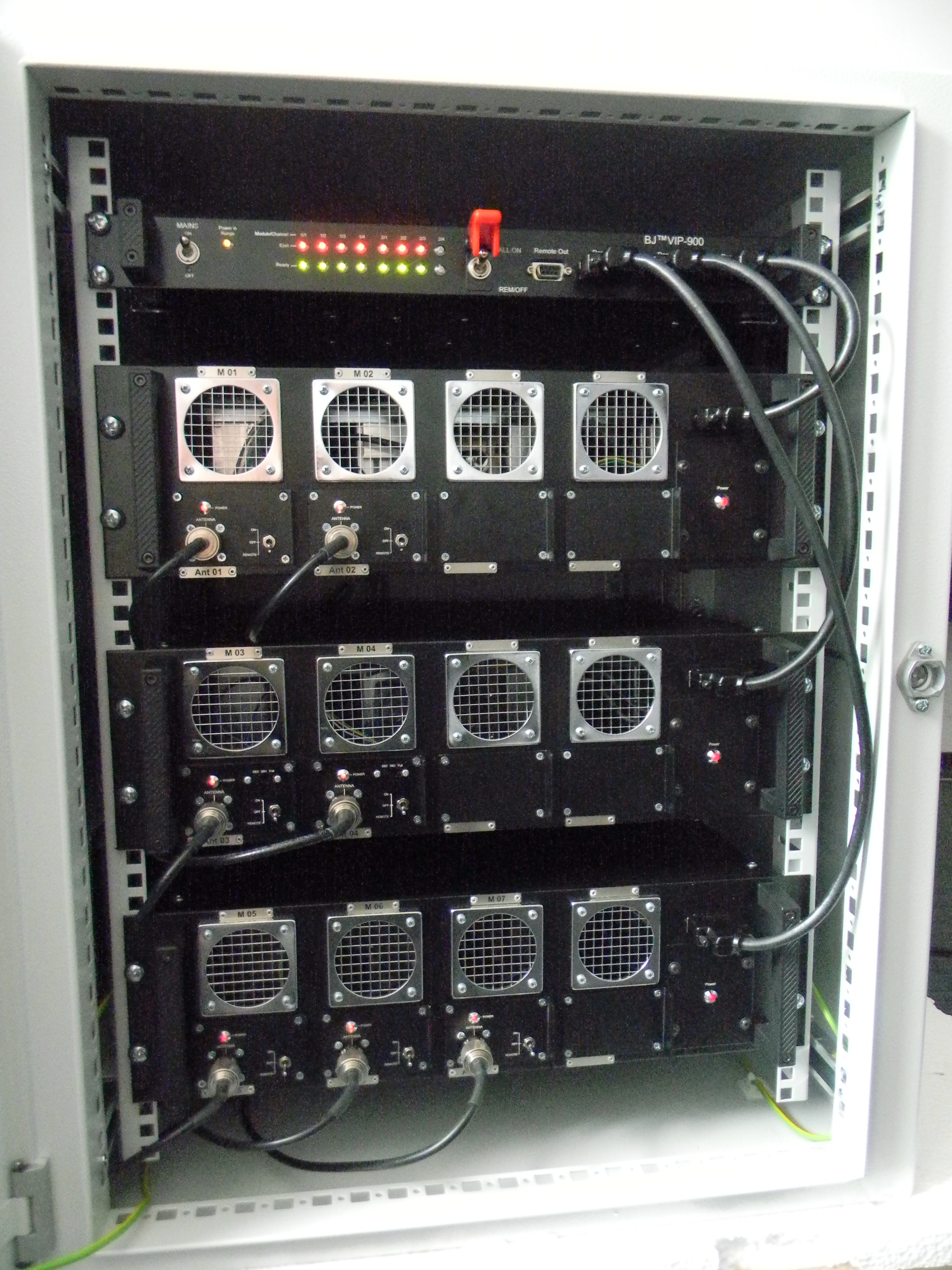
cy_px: 635
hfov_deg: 49.7
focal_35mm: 28
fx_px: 1027
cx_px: 476
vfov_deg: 63.4
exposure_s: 1/8.3
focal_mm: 5
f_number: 3.5
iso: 200
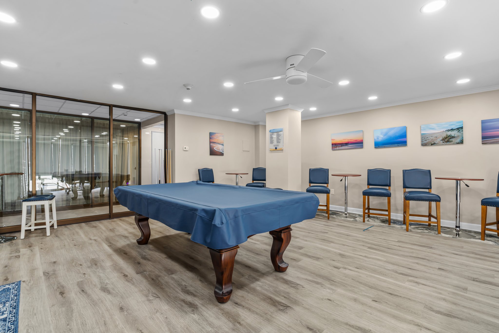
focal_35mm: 18
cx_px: 250
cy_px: 166
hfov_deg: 91.6
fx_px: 243
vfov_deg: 68.9
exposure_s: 1/4
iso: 400
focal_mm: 17.5
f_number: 8
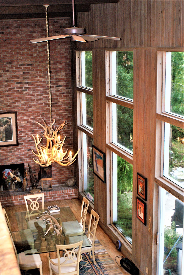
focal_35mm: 42
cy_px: 138
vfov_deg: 46.4
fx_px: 321
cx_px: 92
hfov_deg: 32.0
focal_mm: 28
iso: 400
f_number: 5
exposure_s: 1/60
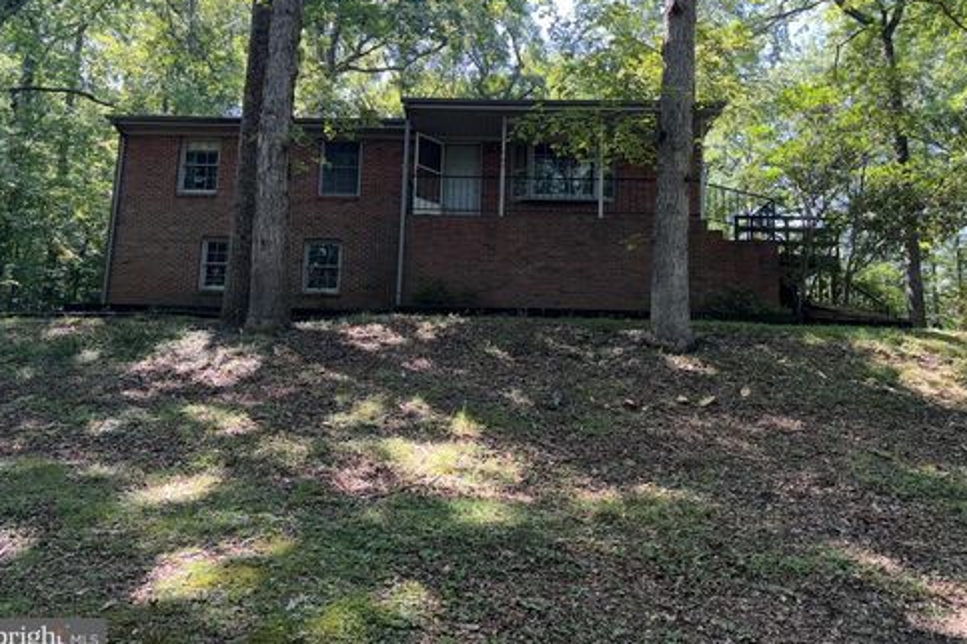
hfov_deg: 65.5
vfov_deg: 46.3
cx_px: 485
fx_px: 752
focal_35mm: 28
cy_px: 283
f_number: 1.6
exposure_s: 1/246
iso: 32
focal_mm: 5.96
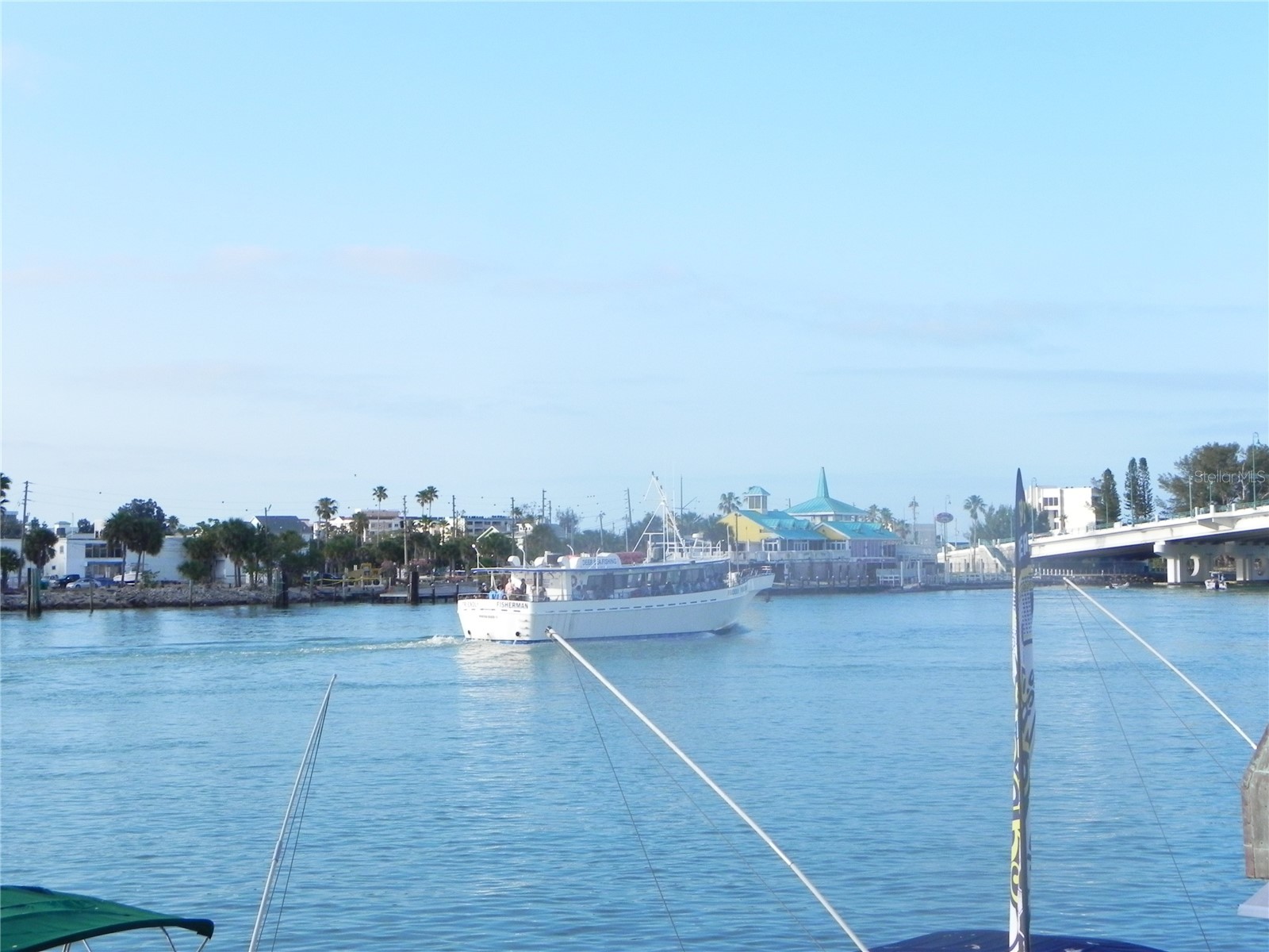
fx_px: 2126
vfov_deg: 25.2
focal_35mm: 58
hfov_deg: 33.2
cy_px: 476
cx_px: 634
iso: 160
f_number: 7.1
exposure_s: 1/340
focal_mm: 10.3
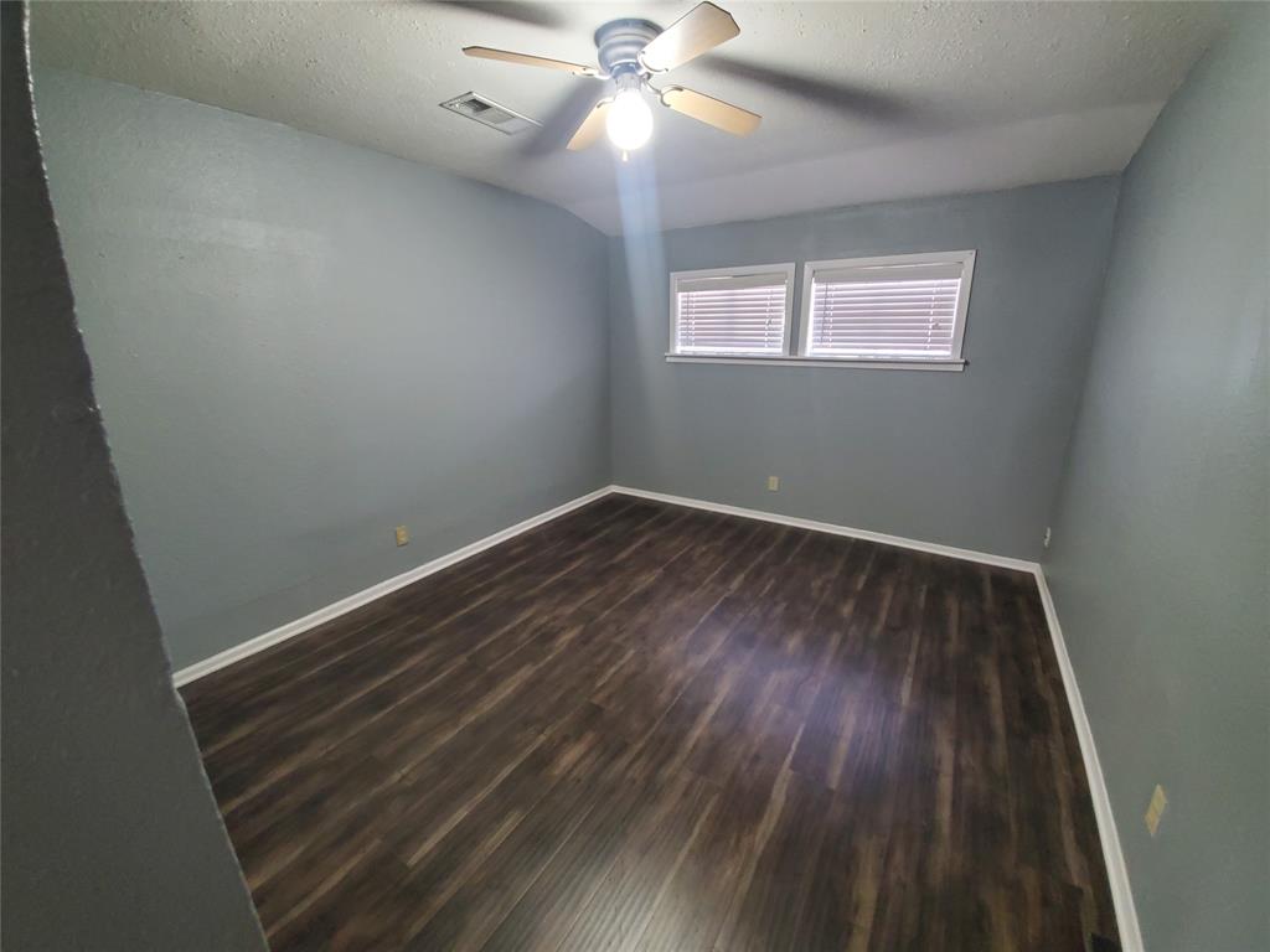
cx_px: 635
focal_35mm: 13
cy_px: 476
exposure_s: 1/24
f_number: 2.2
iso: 800
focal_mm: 1.8
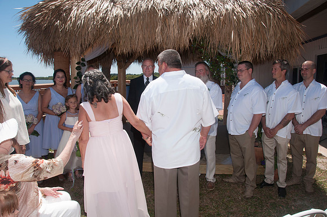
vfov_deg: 47.8
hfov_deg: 67.5
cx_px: 164
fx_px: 245
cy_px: 108
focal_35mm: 27
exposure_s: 1/250
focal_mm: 18
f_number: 10
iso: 100
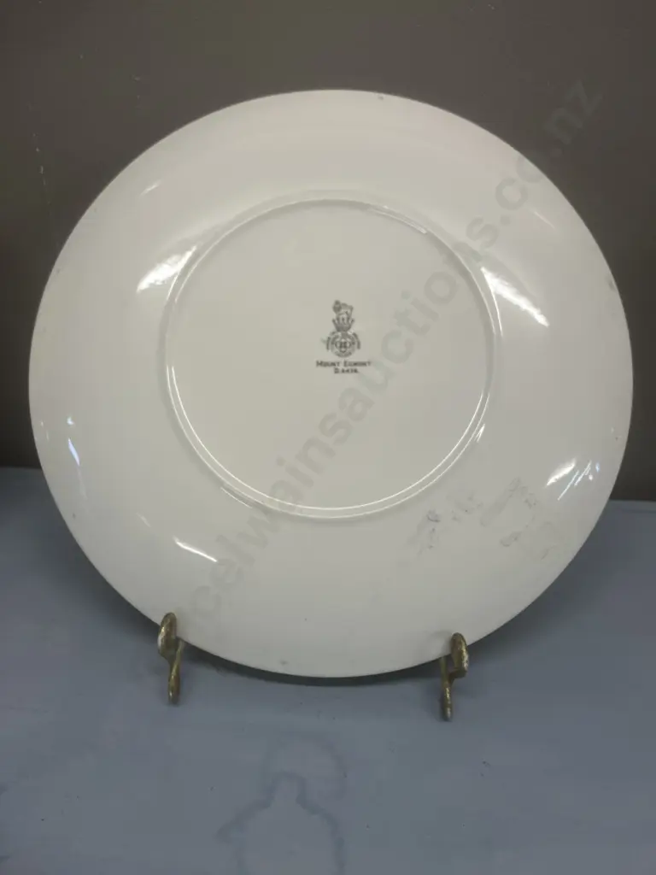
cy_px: 438
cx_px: 328
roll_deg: -1.2
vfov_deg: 63.4
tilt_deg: -26.3
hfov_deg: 49.7
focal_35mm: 28
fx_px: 707
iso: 25
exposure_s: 1/100
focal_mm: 3.99
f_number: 1.8
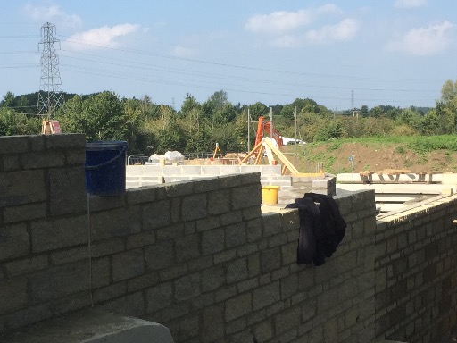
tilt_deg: -9.5
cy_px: 259
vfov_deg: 21.4
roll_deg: +1.0
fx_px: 898
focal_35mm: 68
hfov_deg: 28.4
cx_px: 149
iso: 32
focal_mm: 4.15
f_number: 2.2
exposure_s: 1/1236
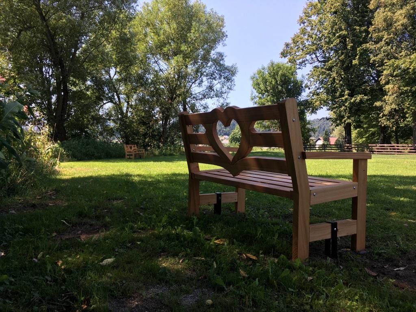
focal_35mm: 29
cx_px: 208
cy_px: 156
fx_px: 349
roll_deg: +1.0
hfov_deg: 61.7
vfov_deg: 48.2
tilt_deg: +0.9
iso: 25
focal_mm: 4.15
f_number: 2.2
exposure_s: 1/384
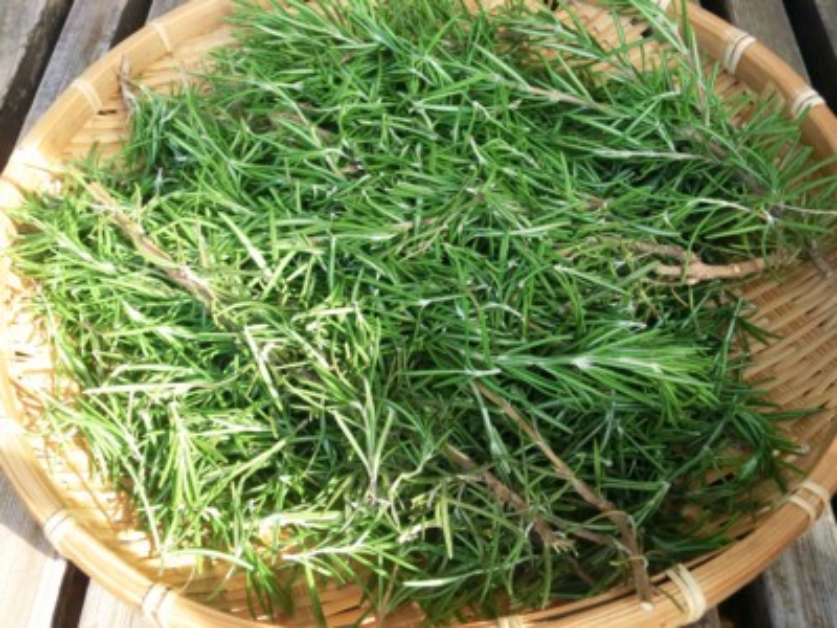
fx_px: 1016
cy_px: 314
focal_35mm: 42
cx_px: 418
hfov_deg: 44.8
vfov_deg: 34.3
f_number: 4
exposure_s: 1/60
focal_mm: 7.38
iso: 80
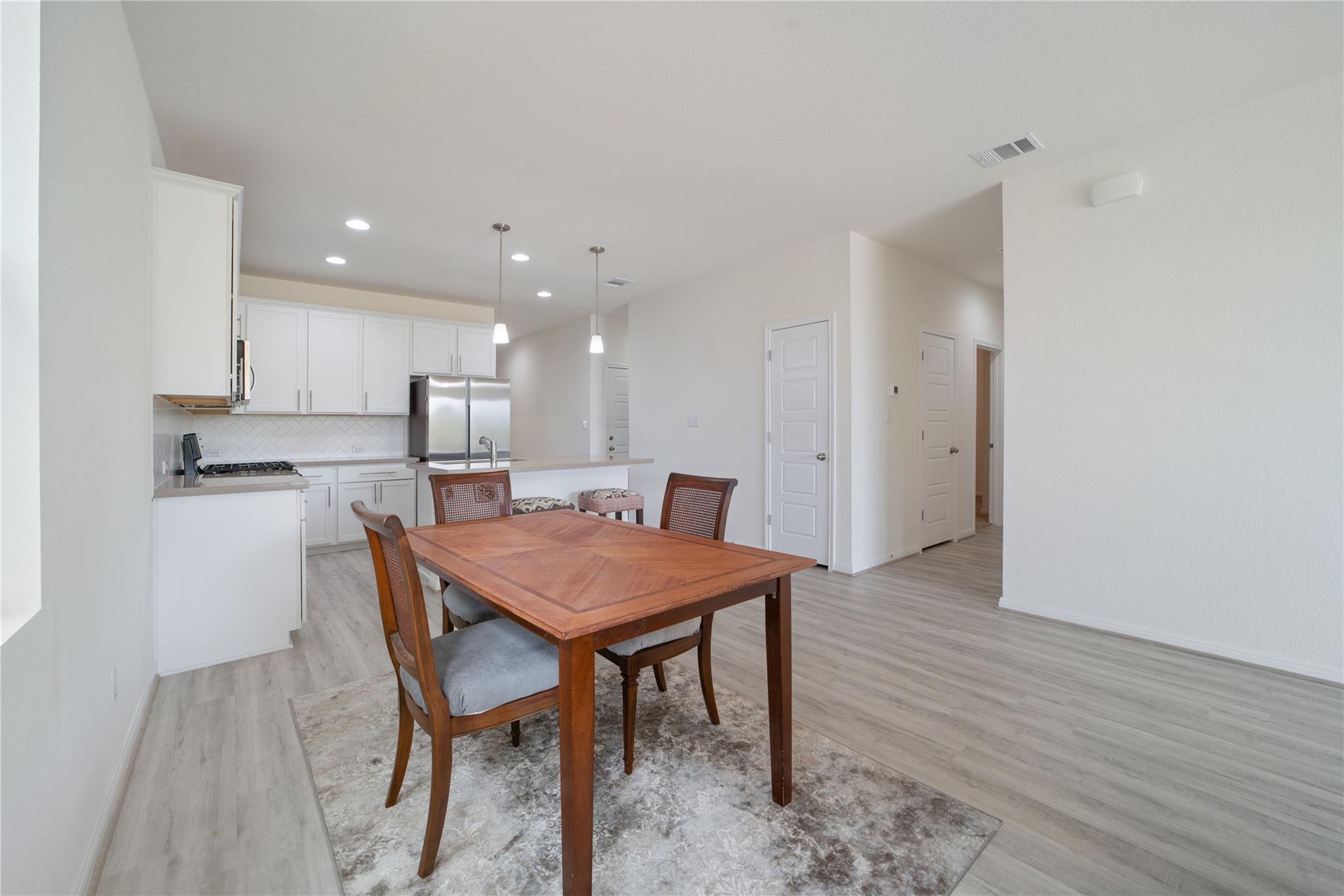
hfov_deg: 104.3
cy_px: 448
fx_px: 523
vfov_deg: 81.2
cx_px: 672
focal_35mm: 14
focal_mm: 14
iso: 320
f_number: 8
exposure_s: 1/45
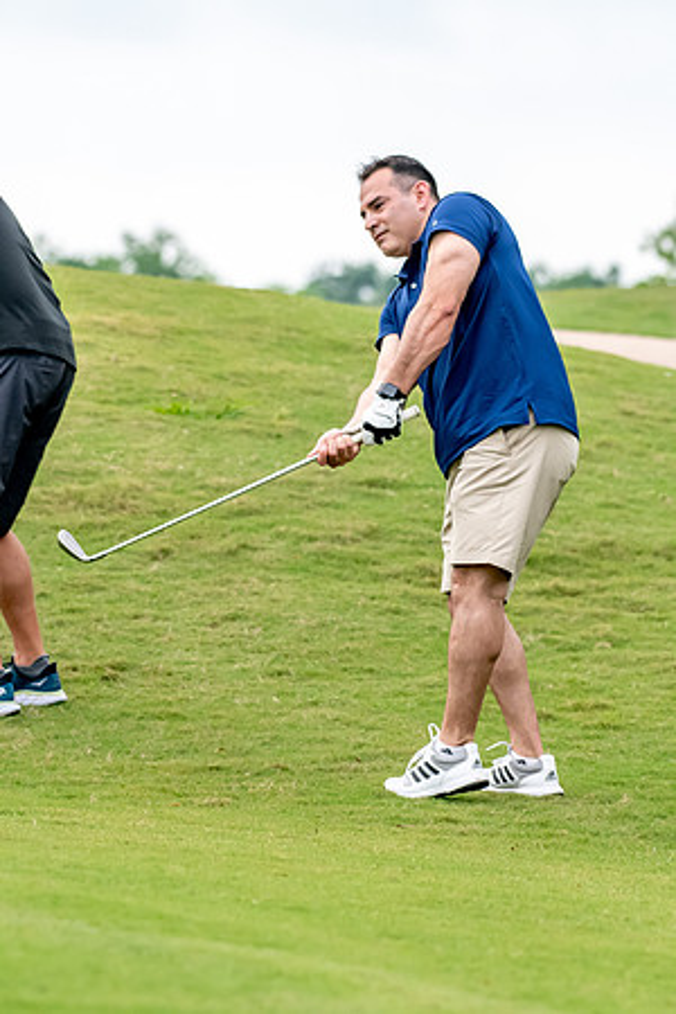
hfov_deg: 4.6
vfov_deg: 6.9
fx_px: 8449
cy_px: 507
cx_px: 338
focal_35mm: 300
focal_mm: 200
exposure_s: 1/2000
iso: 2200
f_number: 5.6
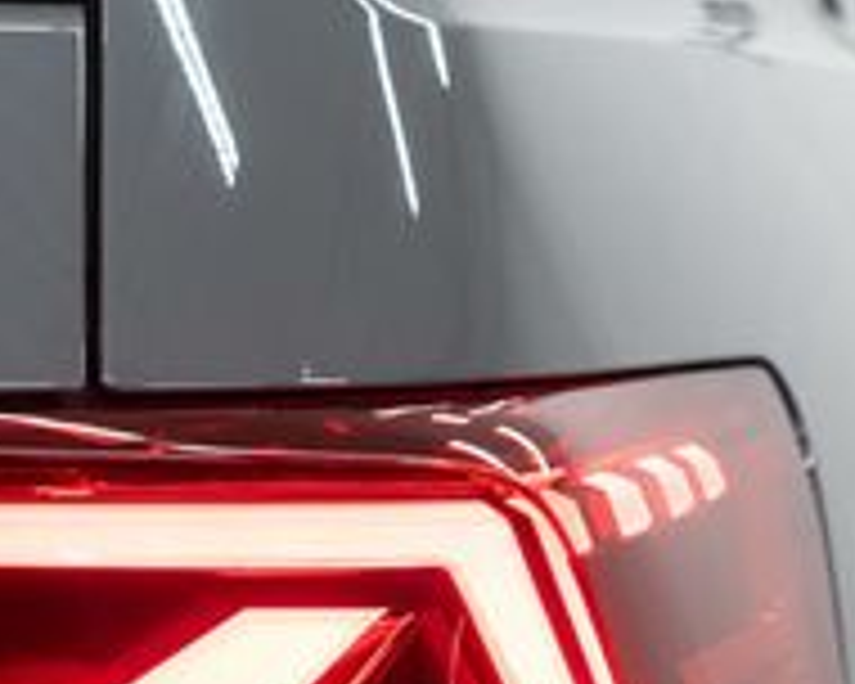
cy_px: 956
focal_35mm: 133
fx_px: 3366
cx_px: -180
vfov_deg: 11.2
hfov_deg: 14.0
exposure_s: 1/40
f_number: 3.2
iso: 200
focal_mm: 28
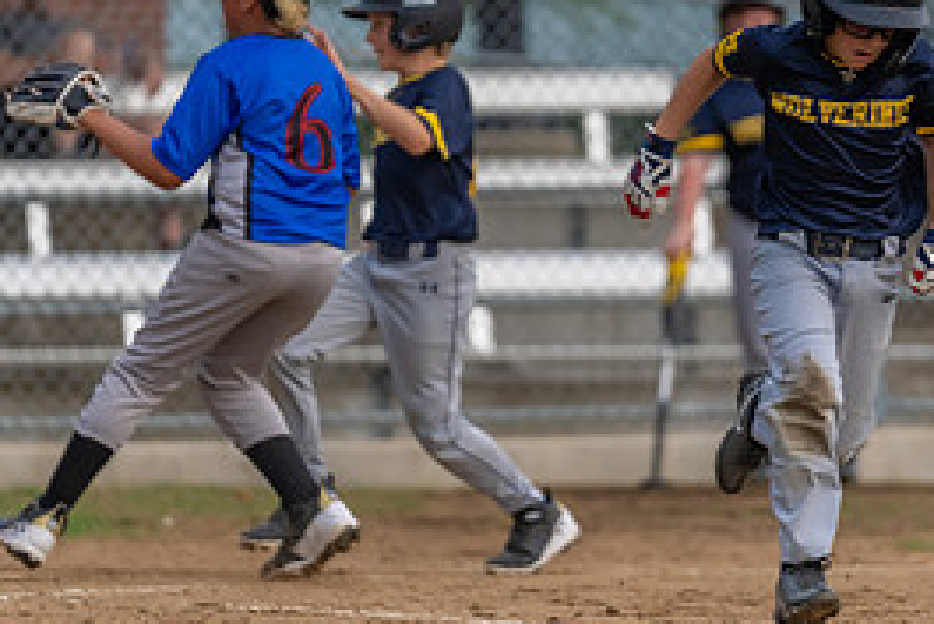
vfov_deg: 3.1
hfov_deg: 4.7
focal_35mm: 438
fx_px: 11369
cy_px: 196
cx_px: 504
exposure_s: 1/1000
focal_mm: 200
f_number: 2.8
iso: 1000
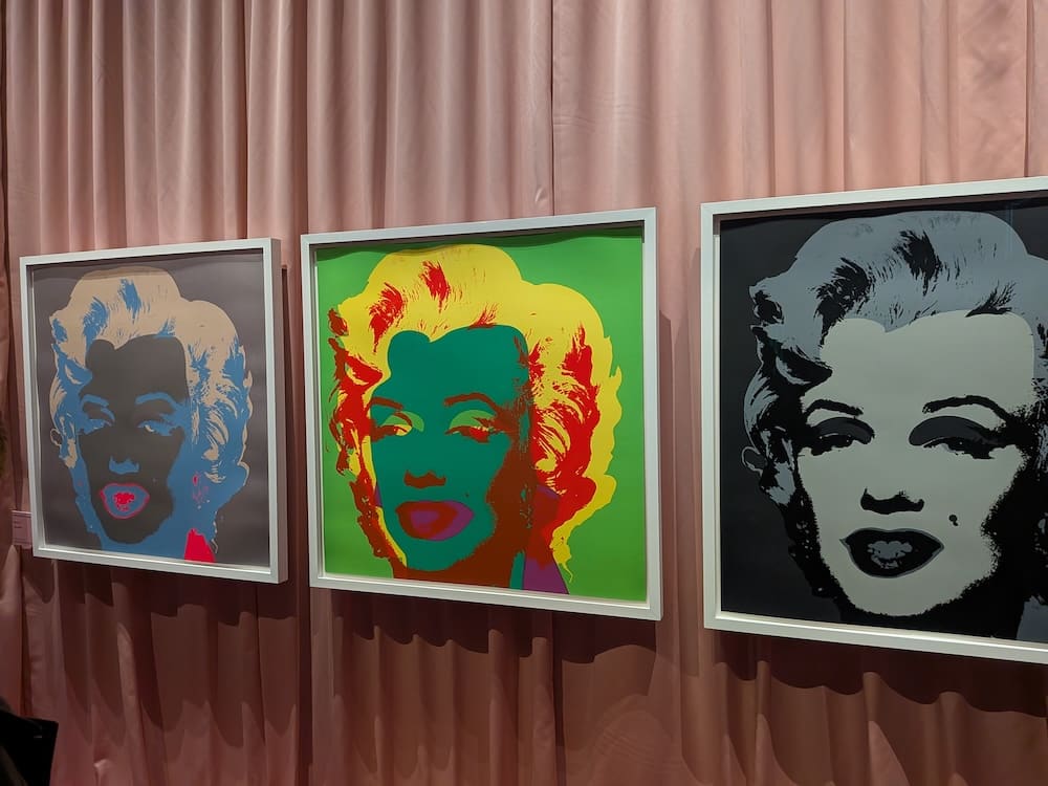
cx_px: 524
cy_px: 393
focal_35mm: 24
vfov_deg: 56.8
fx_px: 727
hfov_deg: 71.6
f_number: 1.7
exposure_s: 1/50
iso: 559
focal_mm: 4.53
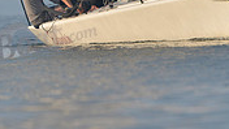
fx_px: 8380
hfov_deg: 1.6
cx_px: 165
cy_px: -36
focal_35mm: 1380
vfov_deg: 0.9
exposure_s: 1/1250
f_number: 5.6
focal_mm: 400
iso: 280
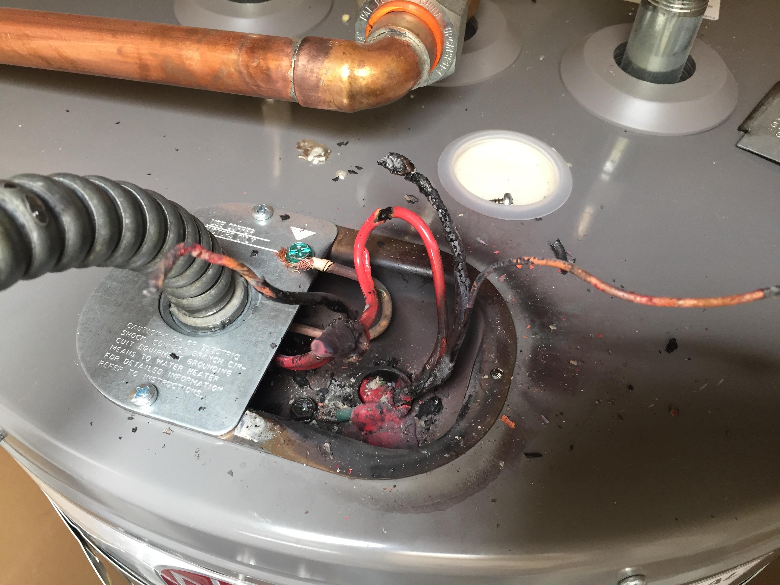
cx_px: 390
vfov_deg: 48.2
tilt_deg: -51.6
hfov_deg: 61.7
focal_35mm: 29
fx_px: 653
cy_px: 292
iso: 80
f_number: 2.2
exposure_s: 1/30
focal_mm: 4.15
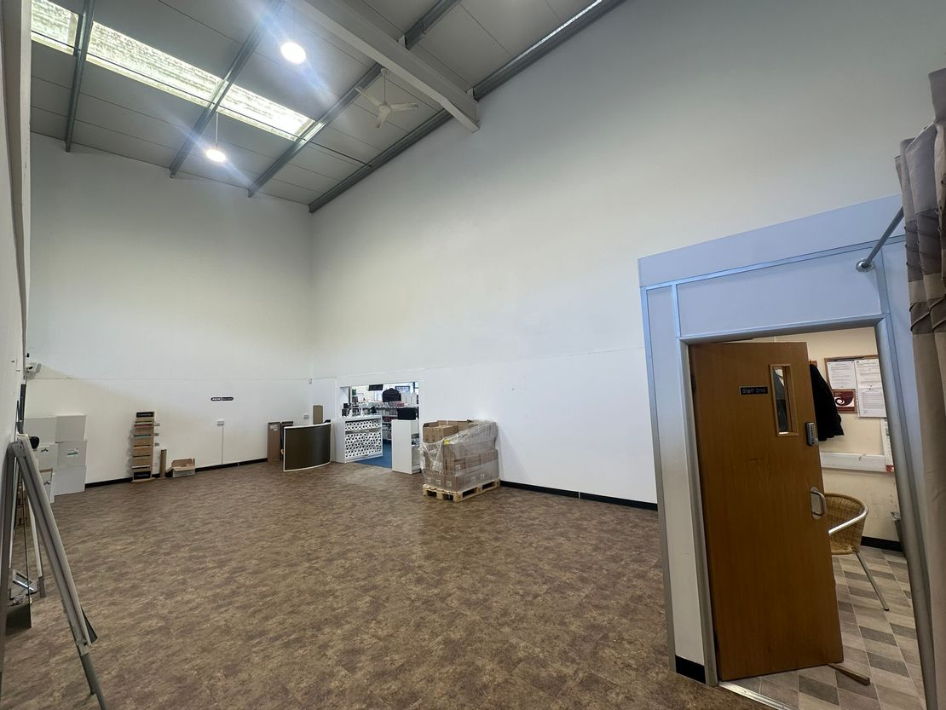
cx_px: 473
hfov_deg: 102.1
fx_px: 383
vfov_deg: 85.7
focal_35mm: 14
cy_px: 355
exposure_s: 1/100
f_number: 2.2
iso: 50
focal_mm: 2.22
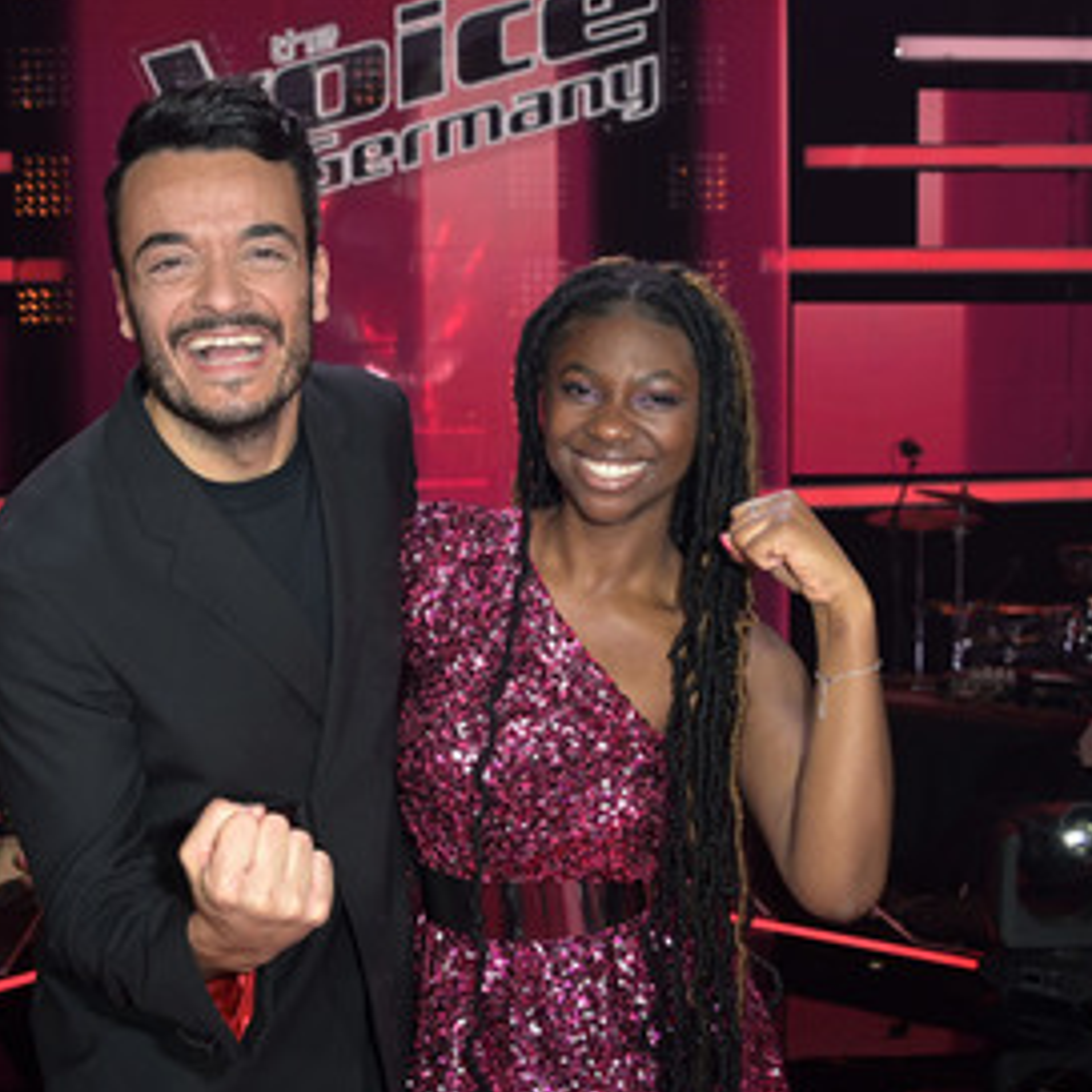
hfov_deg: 37.4
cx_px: 436
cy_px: 586
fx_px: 1606
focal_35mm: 45
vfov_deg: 37.5
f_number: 5
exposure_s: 1/125
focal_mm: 32
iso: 2500
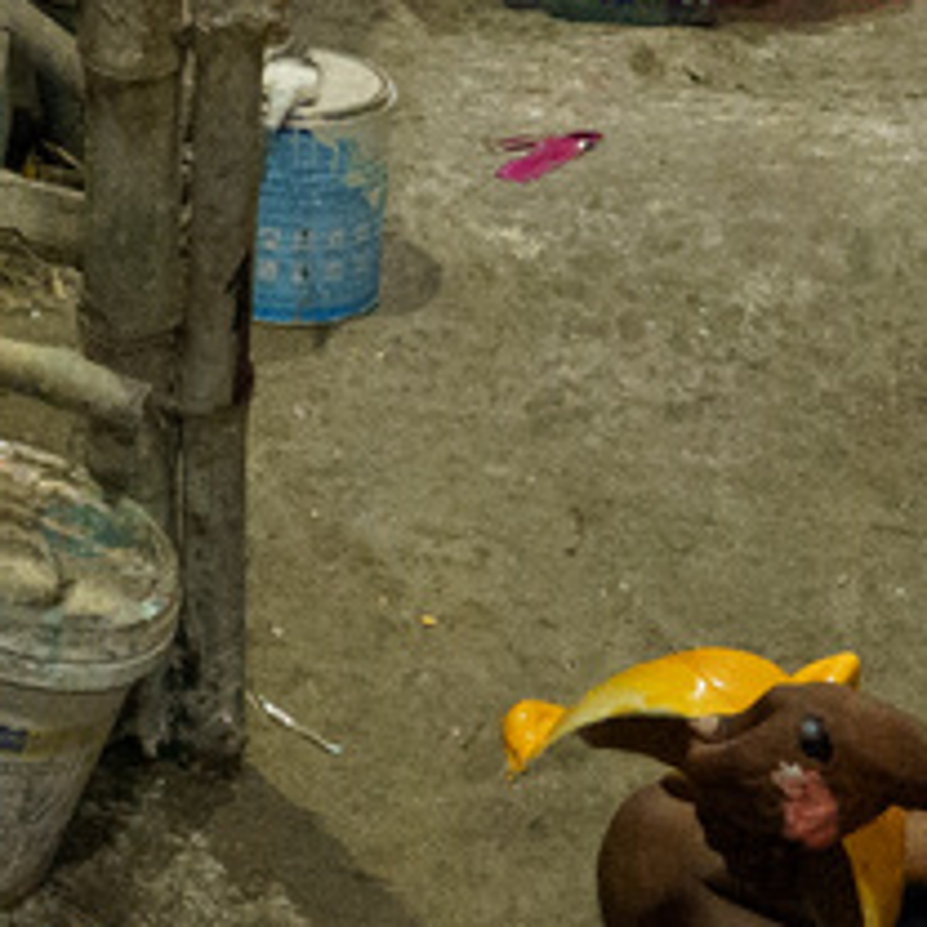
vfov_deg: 12.2
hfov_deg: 12.2
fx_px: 4272
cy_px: -118
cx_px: -29
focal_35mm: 141
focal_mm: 18
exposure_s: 1/250
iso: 8000
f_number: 4.5
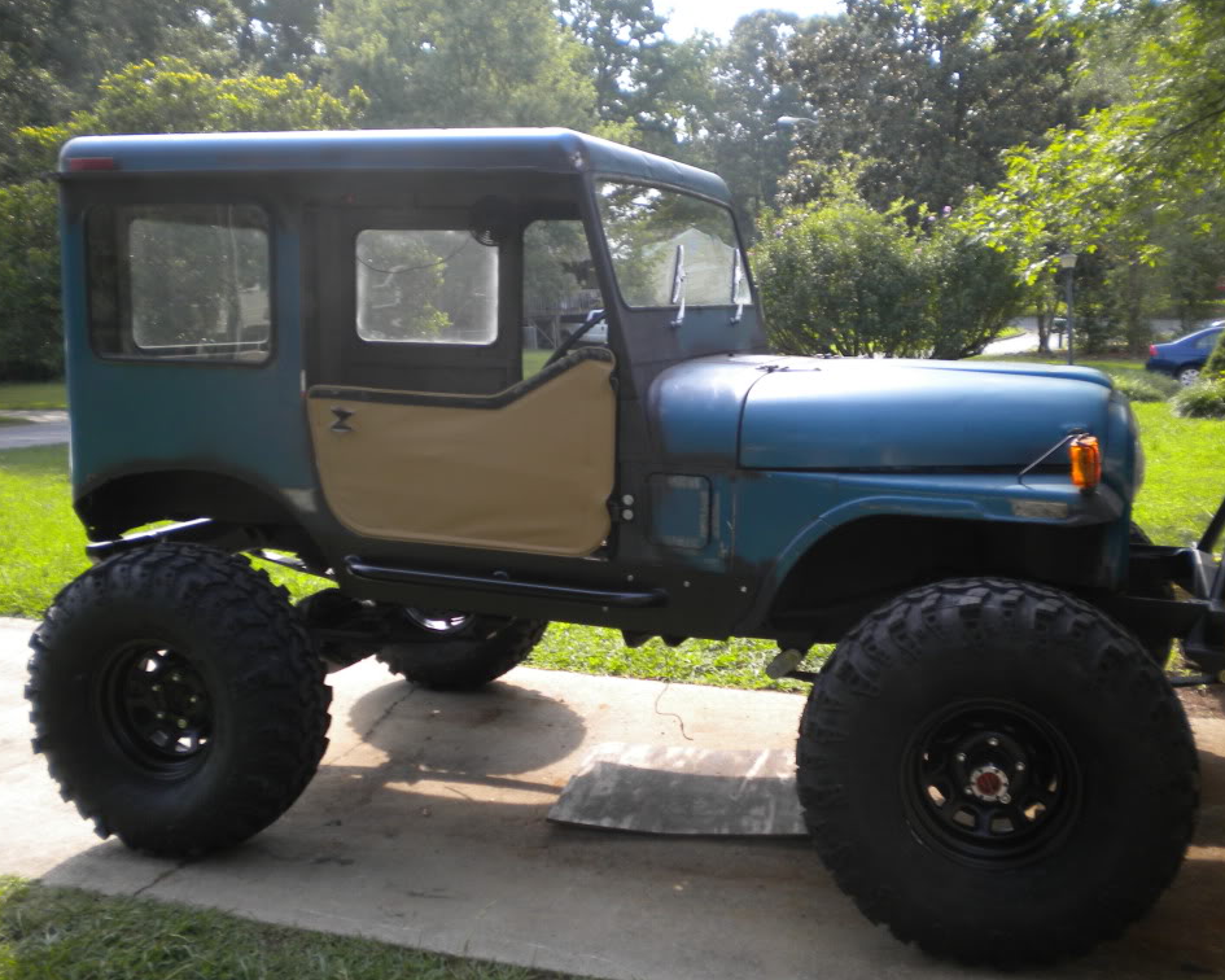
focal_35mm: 37
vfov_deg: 40.1
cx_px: 631
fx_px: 1341
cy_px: 494
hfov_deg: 49.1
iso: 80
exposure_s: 1/238
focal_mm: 6.3
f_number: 3.1
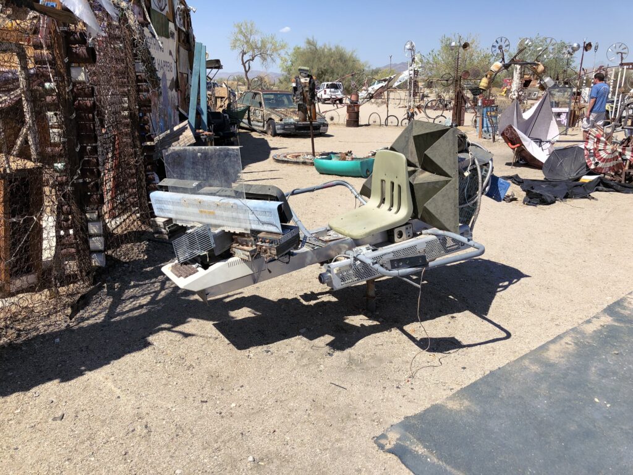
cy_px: 238
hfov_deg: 63.4
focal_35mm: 28
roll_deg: -0.1
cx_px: 316
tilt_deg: -16.1
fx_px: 512
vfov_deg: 49.7
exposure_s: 1/2404
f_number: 1.8
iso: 20
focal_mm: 3.99
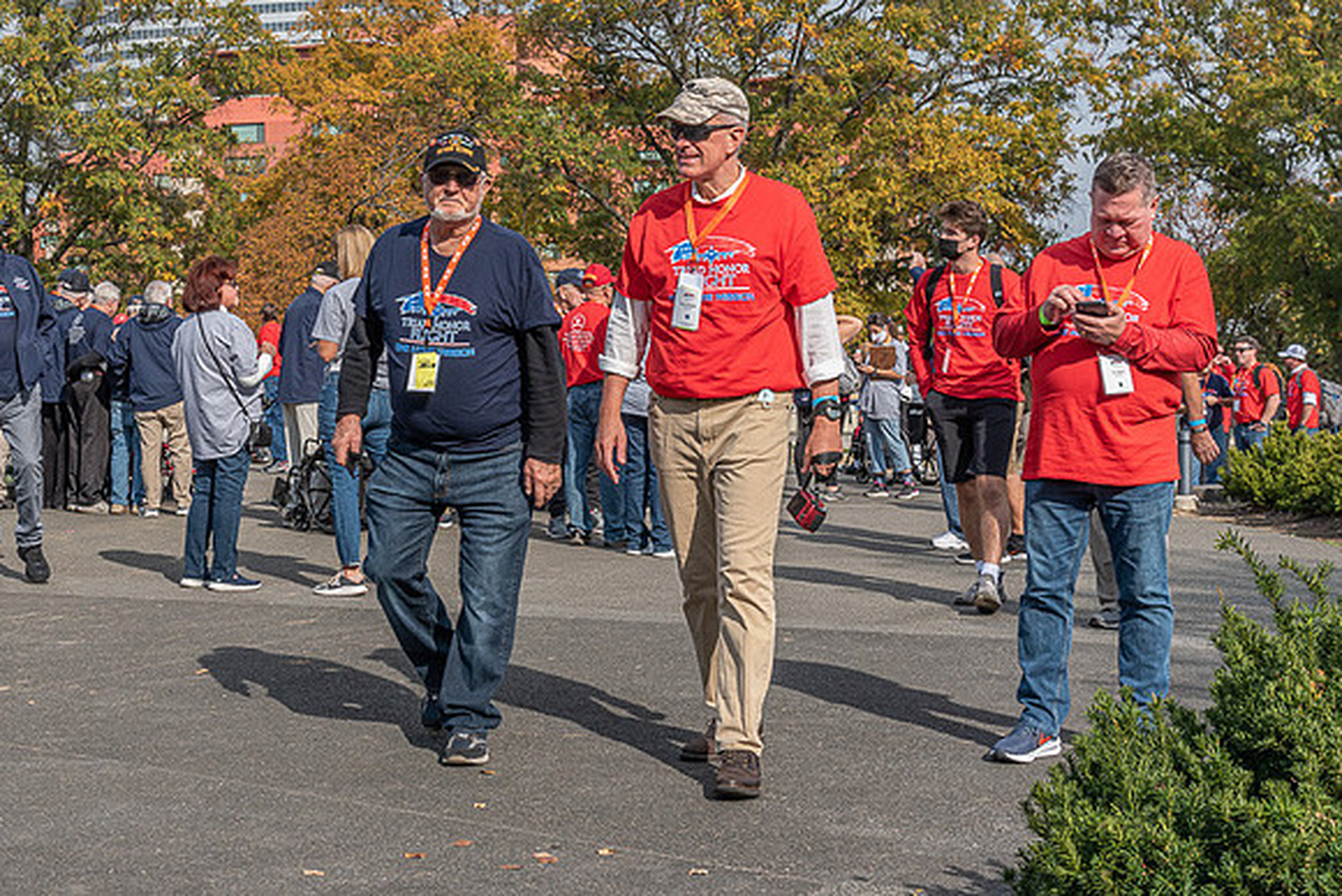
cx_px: 494
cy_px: 330
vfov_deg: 23.3
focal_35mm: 58
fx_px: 2168
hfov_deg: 34.2
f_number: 11
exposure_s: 1/500
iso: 500
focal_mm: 46
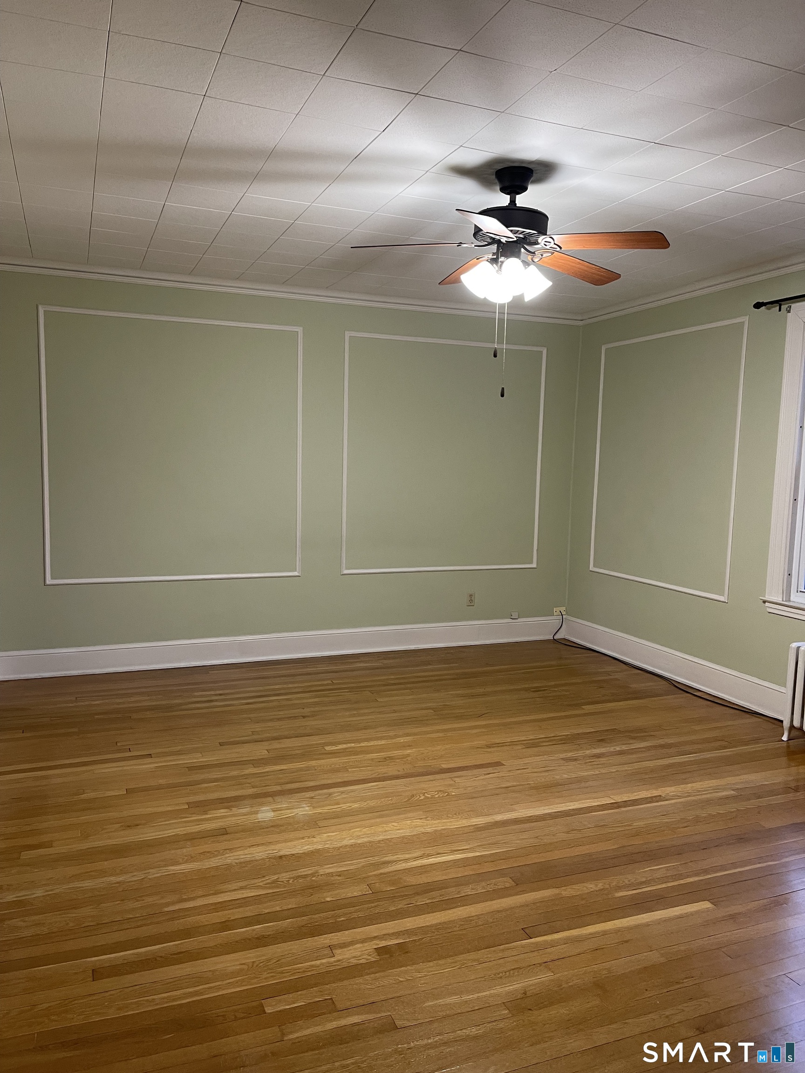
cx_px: 402
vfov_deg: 67.3
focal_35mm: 26
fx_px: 806
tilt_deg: -5.8
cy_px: 536
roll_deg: -1.3
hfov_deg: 53.1
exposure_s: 1/60
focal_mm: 5.1
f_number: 1.6
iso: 200
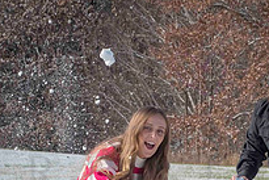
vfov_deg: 6.0
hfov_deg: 9.1
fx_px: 1690
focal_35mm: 226
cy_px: 236
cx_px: 206
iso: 640
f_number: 14
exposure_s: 1/1000
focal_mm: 80
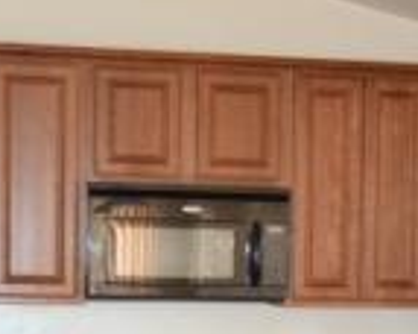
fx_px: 1421
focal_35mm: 115
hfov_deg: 16.6
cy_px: 362
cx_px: 327
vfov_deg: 13.1
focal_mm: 26
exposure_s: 1/60
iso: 2200
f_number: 4.2
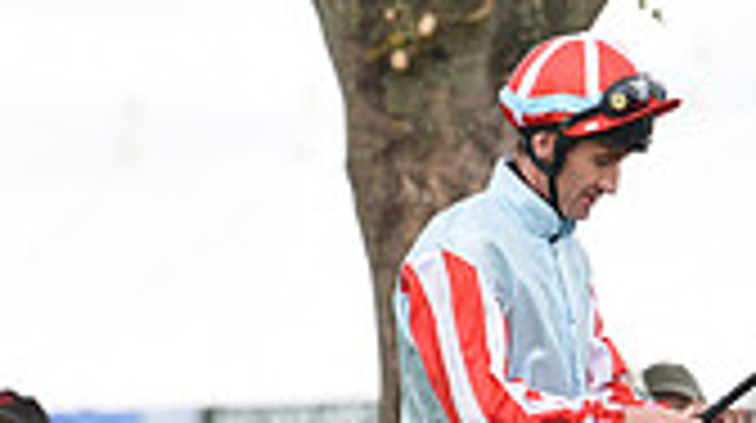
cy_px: 794
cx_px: 648
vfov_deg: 1.9
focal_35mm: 634
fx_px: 12693
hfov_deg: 3.4
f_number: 4.5
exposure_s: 1/1250
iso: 1000
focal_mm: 175
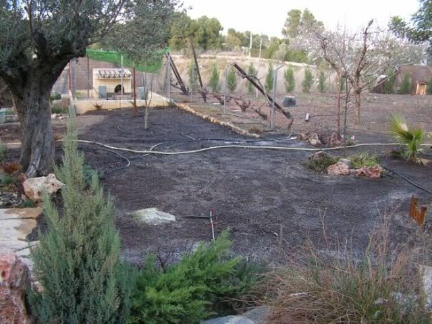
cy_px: 162
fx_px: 449
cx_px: 216
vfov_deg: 39.7
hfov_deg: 51.4
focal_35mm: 36
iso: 80
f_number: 3.2
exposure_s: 1/40
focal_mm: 6
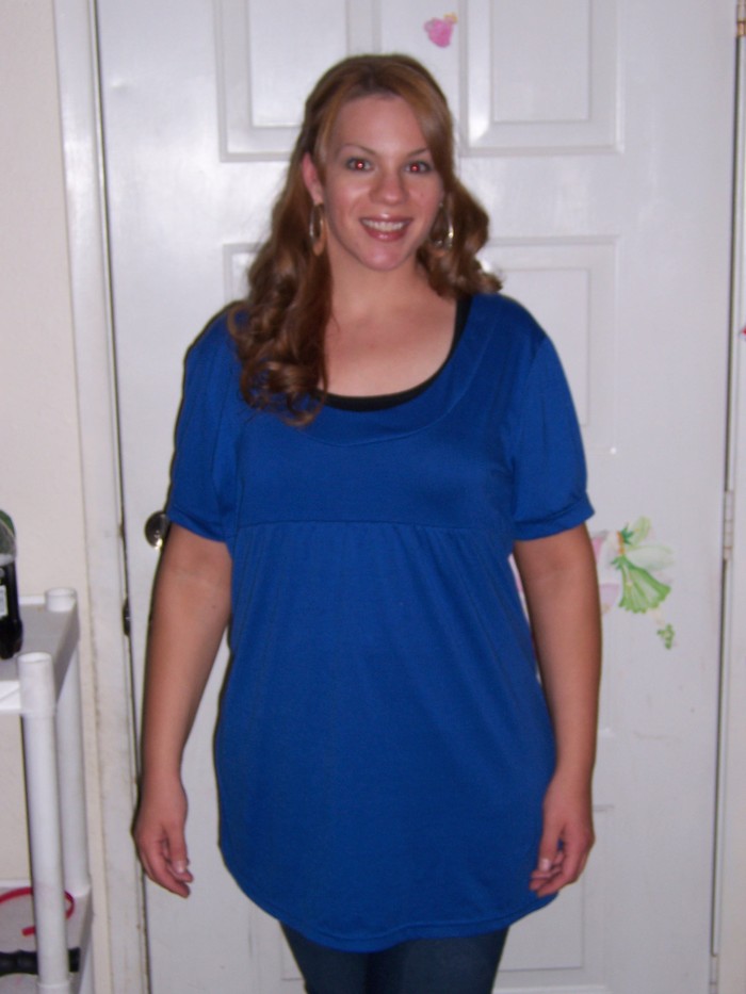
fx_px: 1724
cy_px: 497
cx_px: 373
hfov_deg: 24.4
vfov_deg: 32.2
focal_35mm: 60
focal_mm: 10
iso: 80
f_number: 4
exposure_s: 1/90
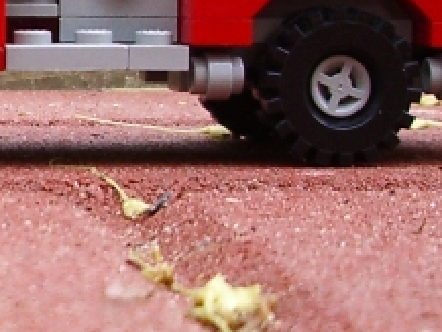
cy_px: 39
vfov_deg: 9.0
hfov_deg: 11.7
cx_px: -116
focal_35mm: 165
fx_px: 2108
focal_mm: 5.8
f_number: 2.6
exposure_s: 1/100
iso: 100
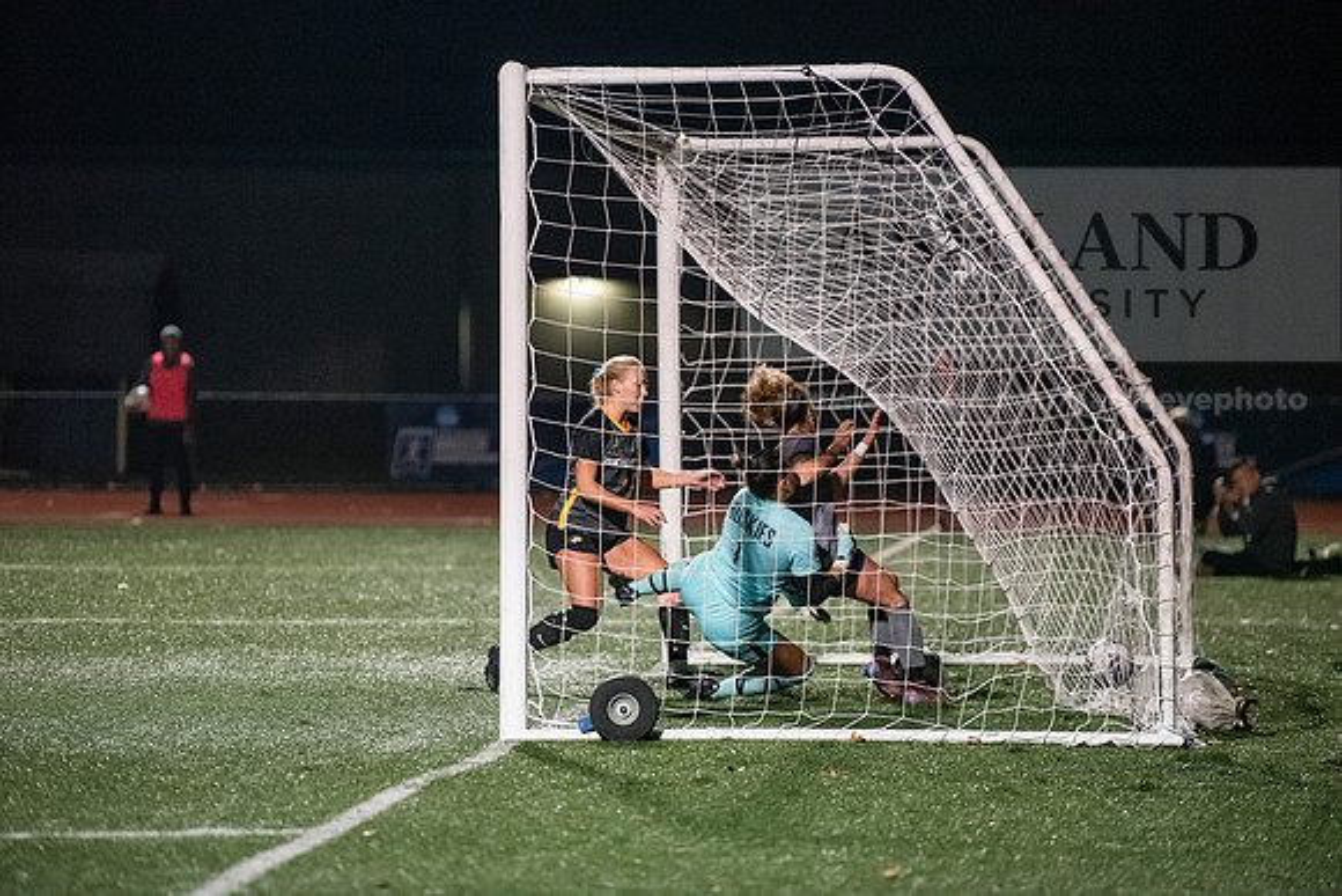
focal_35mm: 200
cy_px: 448
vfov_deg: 6.9
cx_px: 671
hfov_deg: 10.3
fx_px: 7457
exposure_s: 1/1000
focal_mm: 200
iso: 8000
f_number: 2.8
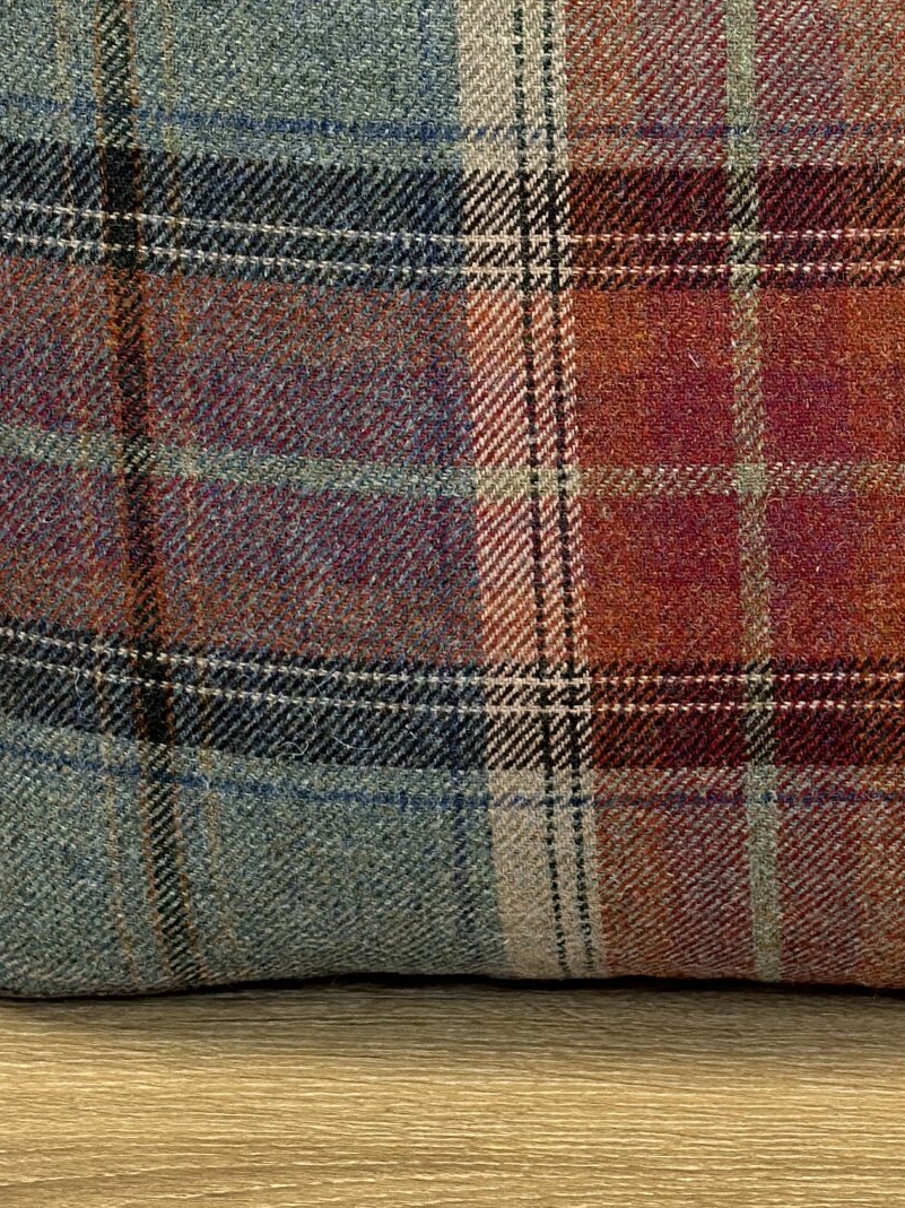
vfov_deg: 17.1
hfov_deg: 12.8
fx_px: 4011
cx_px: 773
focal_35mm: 115
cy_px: 401
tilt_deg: -18.0
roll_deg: +0.4
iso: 125
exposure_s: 1/120
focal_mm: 6.86
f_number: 1.78
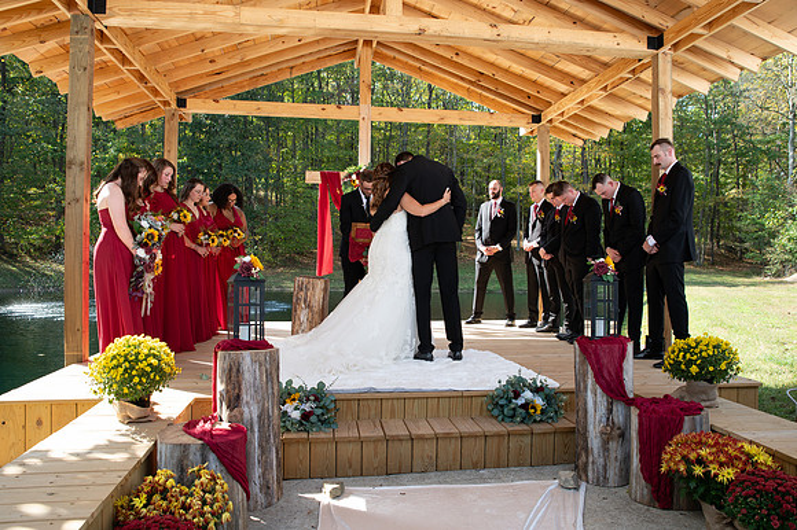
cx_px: 417
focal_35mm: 26
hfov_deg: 68.8
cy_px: 266
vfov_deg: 49.0
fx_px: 582
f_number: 4.5
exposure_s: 1/250
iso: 320
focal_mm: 24
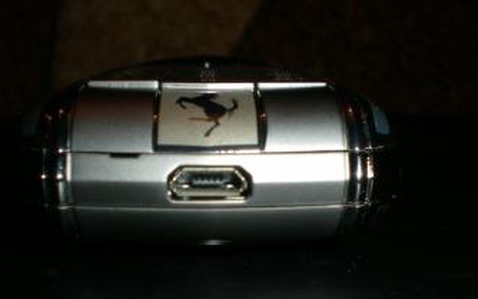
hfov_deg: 37.5
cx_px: 243
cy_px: 237
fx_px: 704
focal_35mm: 54
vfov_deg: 23.7
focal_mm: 6.3
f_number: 4.6
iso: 50
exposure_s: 1/60
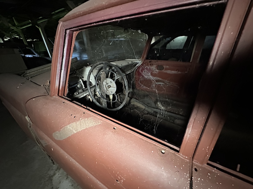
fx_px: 102
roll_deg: +2.7
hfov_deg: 102.1
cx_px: 126
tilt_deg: -27.9
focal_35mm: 14
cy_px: 94
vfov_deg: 85.7
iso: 2000
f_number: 2.2
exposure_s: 1/26
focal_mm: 2.22
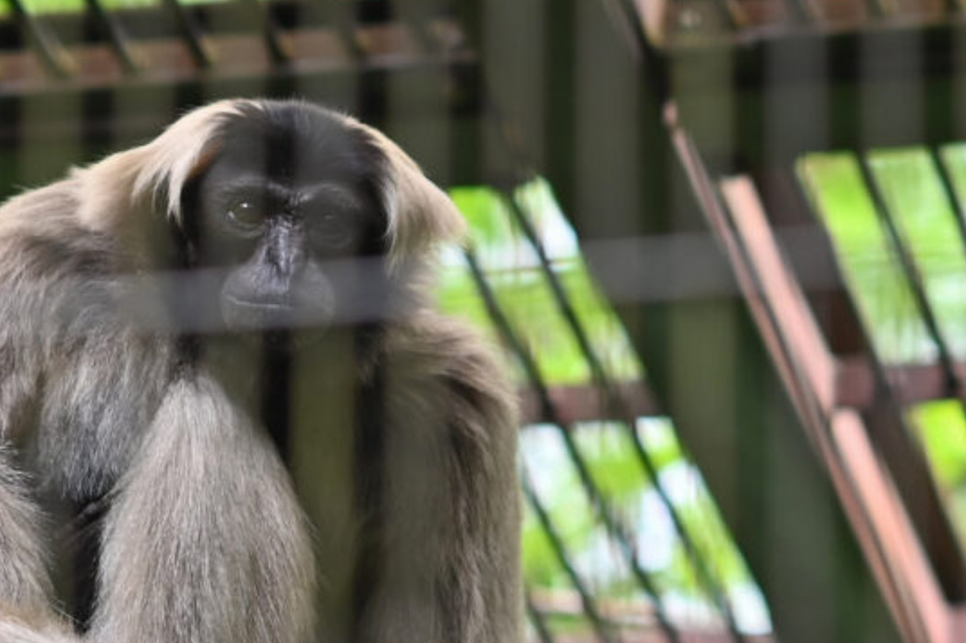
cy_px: 462
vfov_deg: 4.6
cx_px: 337
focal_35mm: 300
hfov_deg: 6.9
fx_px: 8047
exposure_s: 1/160
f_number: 2.5
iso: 320
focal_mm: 105
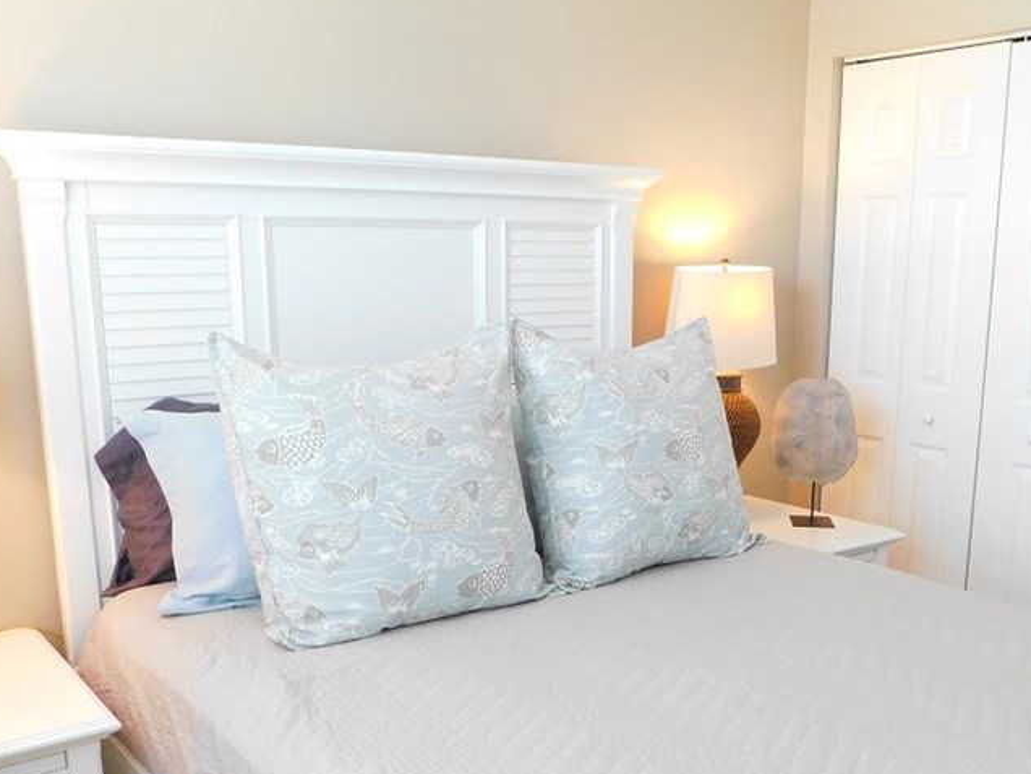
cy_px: 512
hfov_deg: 50.0
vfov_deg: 38.3
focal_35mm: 37
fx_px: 1102
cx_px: 571
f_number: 3
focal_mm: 4
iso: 280
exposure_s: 1/30
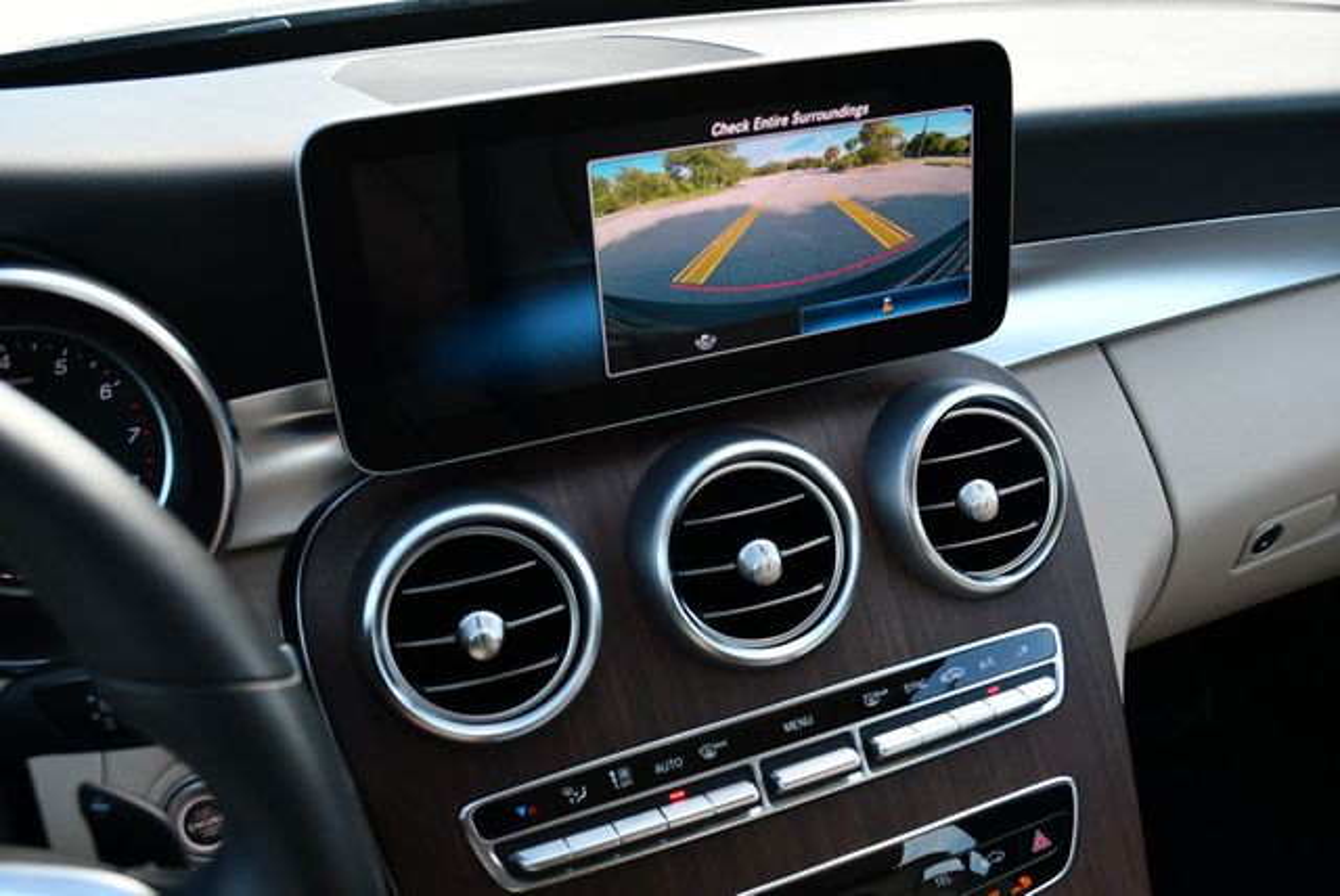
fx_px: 1341
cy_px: 448
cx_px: 670
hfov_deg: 53.1
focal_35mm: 36
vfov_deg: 36.9
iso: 400
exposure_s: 1/250
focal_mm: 18
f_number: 4
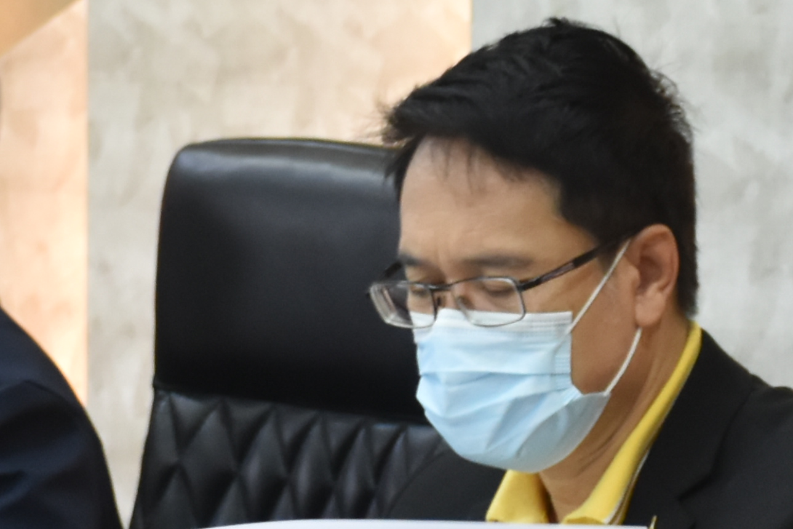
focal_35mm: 244
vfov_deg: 5.6
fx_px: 5383
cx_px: 507
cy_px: 495
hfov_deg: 8.4
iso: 800
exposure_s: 1/25
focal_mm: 35
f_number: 4.2
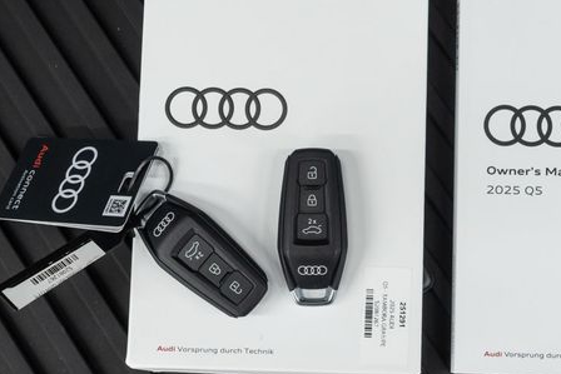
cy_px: 205
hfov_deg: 33.1
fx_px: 935
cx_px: 378
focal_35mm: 60
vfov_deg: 22.6
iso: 1250
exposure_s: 1/50
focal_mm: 28
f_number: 5.6
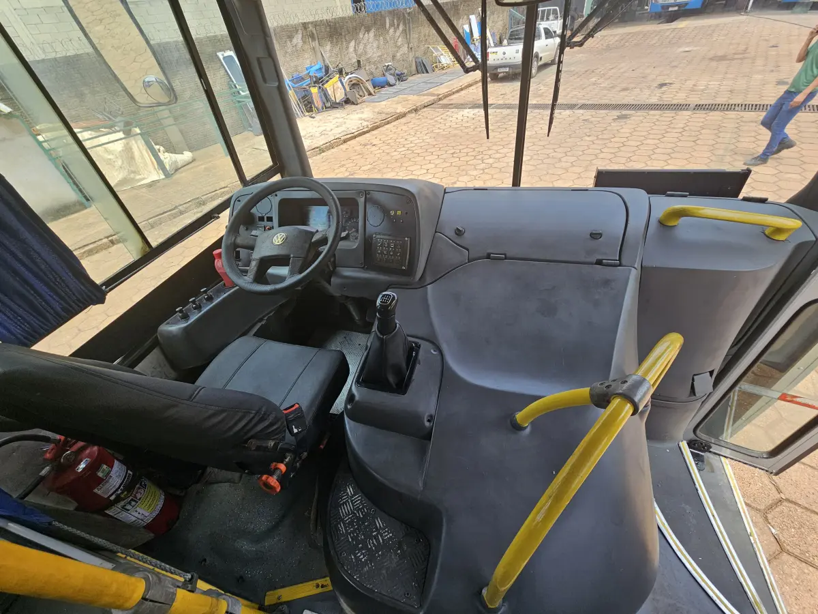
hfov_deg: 106.2
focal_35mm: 13
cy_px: 307
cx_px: 409
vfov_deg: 89.9
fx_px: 307
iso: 50
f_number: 2.2
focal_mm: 2.2
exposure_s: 1/504
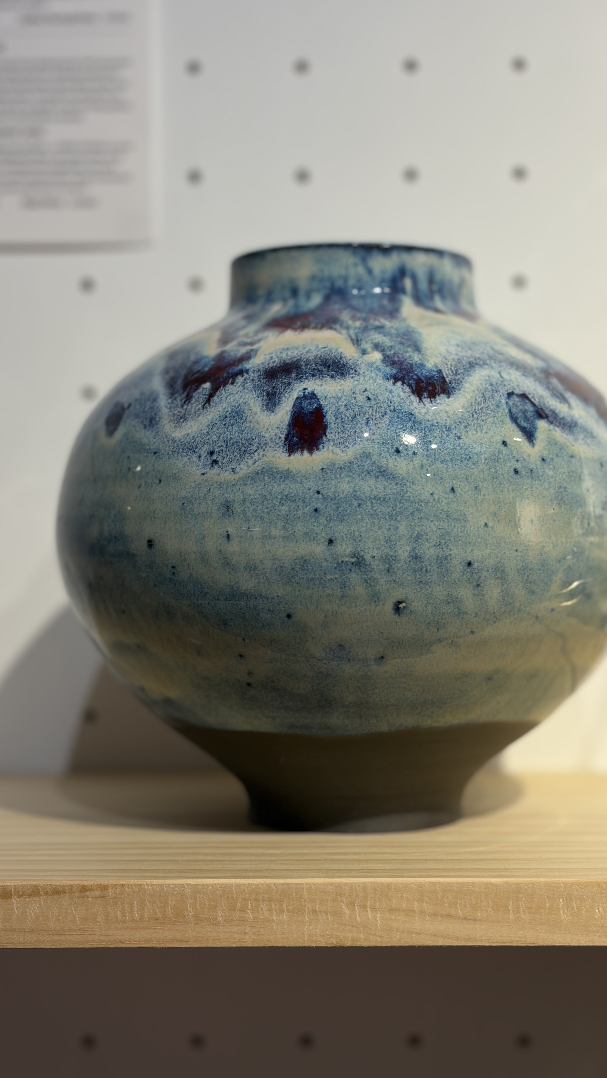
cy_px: 538
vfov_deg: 36.6
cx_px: 350
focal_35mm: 57
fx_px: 1631
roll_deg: +0.2
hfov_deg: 21.1
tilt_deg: +0.6
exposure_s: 1/100
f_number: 1.6
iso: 32
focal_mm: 5.96
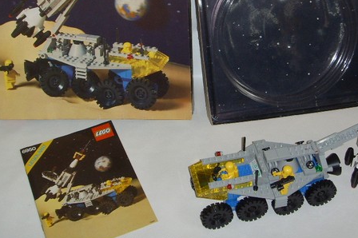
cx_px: 188
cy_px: 81
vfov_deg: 23.3
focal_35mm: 58
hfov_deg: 34.5
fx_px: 576
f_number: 3.5
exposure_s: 1/45
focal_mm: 6.6
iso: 100
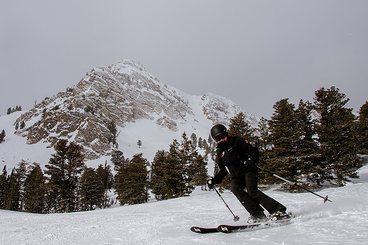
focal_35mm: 34
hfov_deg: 55.8
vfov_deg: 38.9
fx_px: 345
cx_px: 154
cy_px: 93
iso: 200
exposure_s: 1/1250
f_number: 8
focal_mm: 18
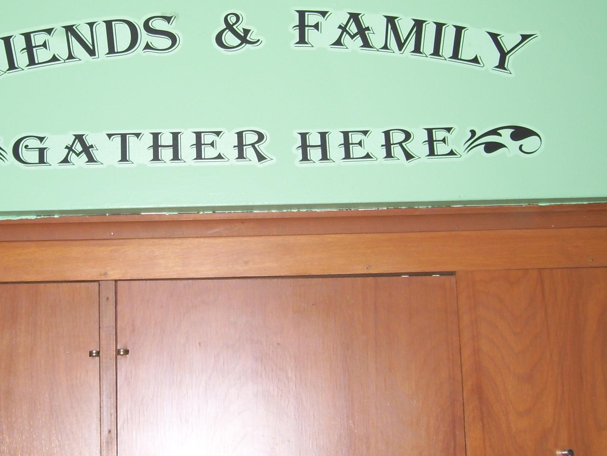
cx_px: 148
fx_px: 1087
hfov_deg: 30.6
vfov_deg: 23.6
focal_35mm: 62
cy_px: 220
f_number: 2.7
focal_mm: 6
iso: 80
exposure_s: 1/60
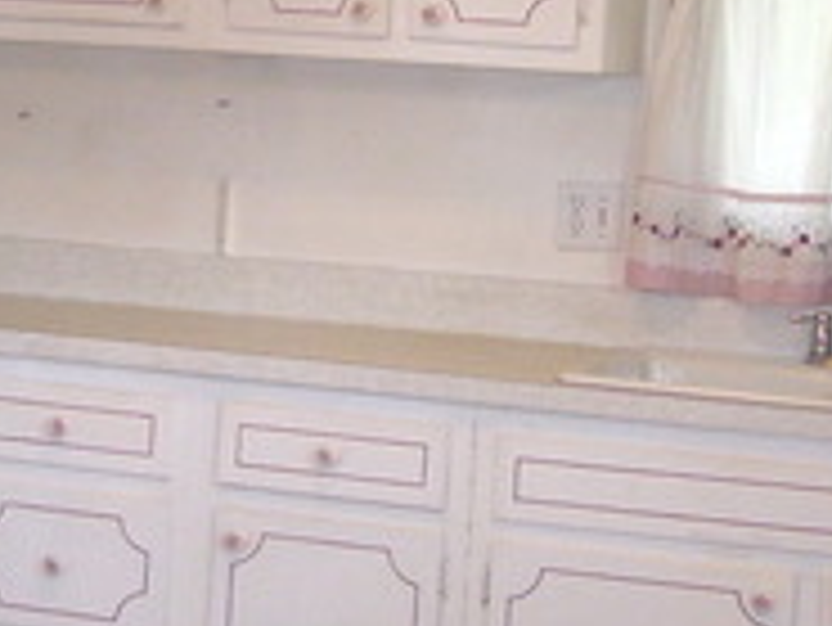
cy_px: 203
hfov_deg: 15.4
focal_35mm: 128
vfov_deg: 11.6
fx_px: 3078
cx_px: 270
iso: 125
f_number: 2.7
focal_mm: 6
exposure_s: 1/60
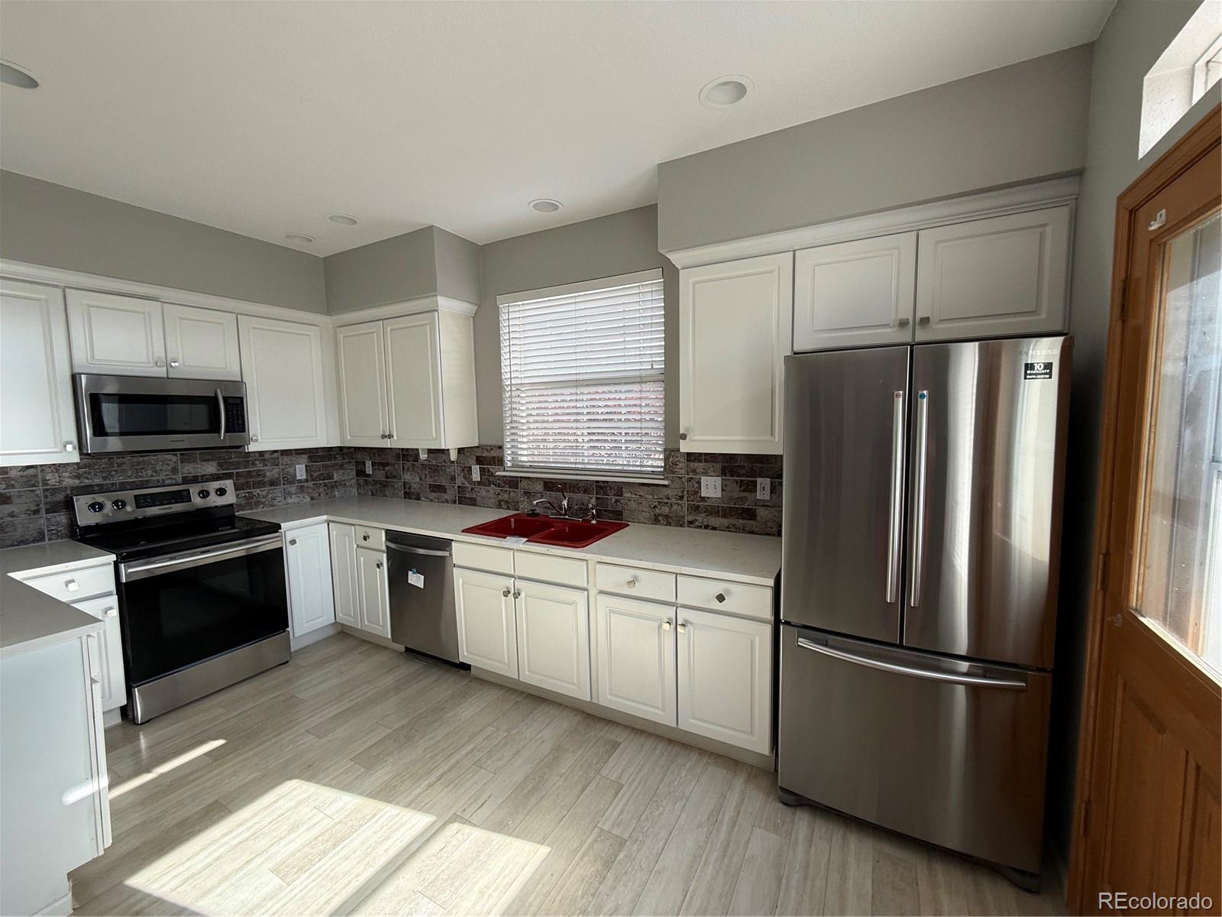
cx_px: 611
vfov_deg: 85.7
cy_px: 458
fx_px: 494
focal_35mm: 14
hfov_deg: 102.1
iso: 50
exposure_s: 1/99
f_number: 2.2
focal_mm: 2.22
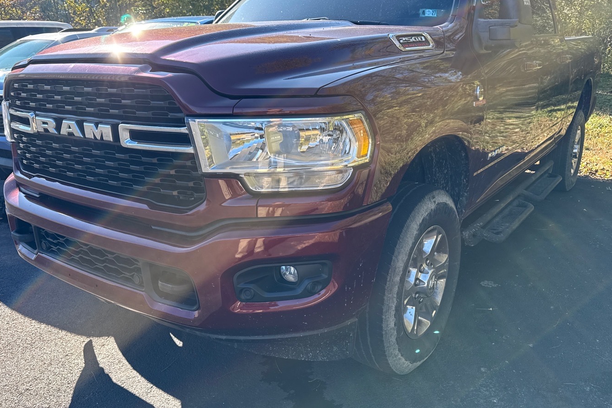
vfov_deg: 43.6
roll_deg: +0.8
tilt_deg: -13.6
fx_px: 510
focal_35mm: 30
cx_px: 282
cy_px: 188
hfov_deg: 61.8
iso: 100
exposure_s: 1/1361
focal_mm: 6.76
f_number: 1.78
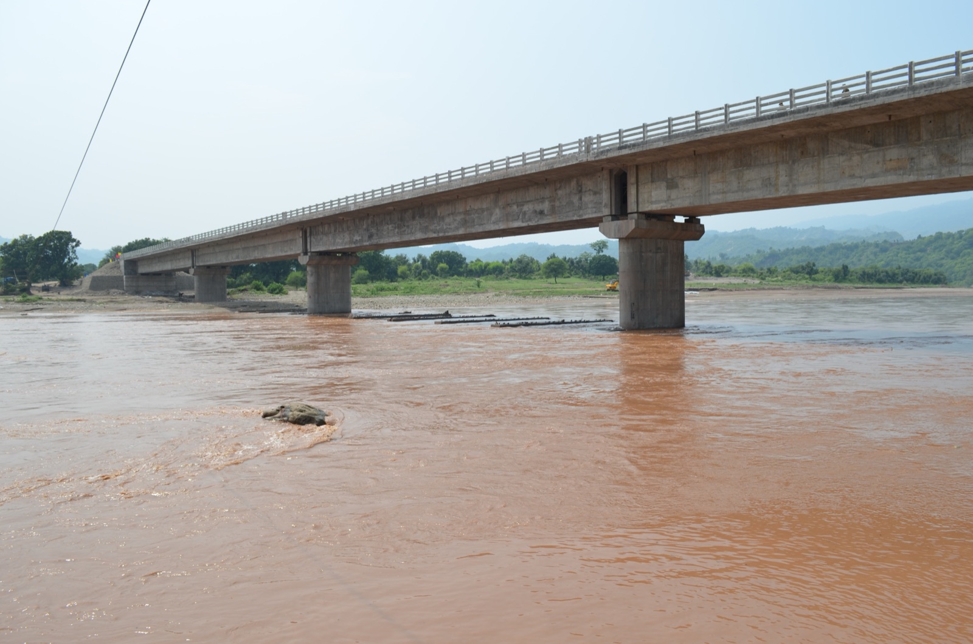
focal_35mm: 27
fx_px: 728
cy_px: 322
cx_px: 486
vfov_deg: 47.7
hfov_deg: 67.5
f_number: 9
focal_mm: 18
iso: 100
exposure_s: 1/320
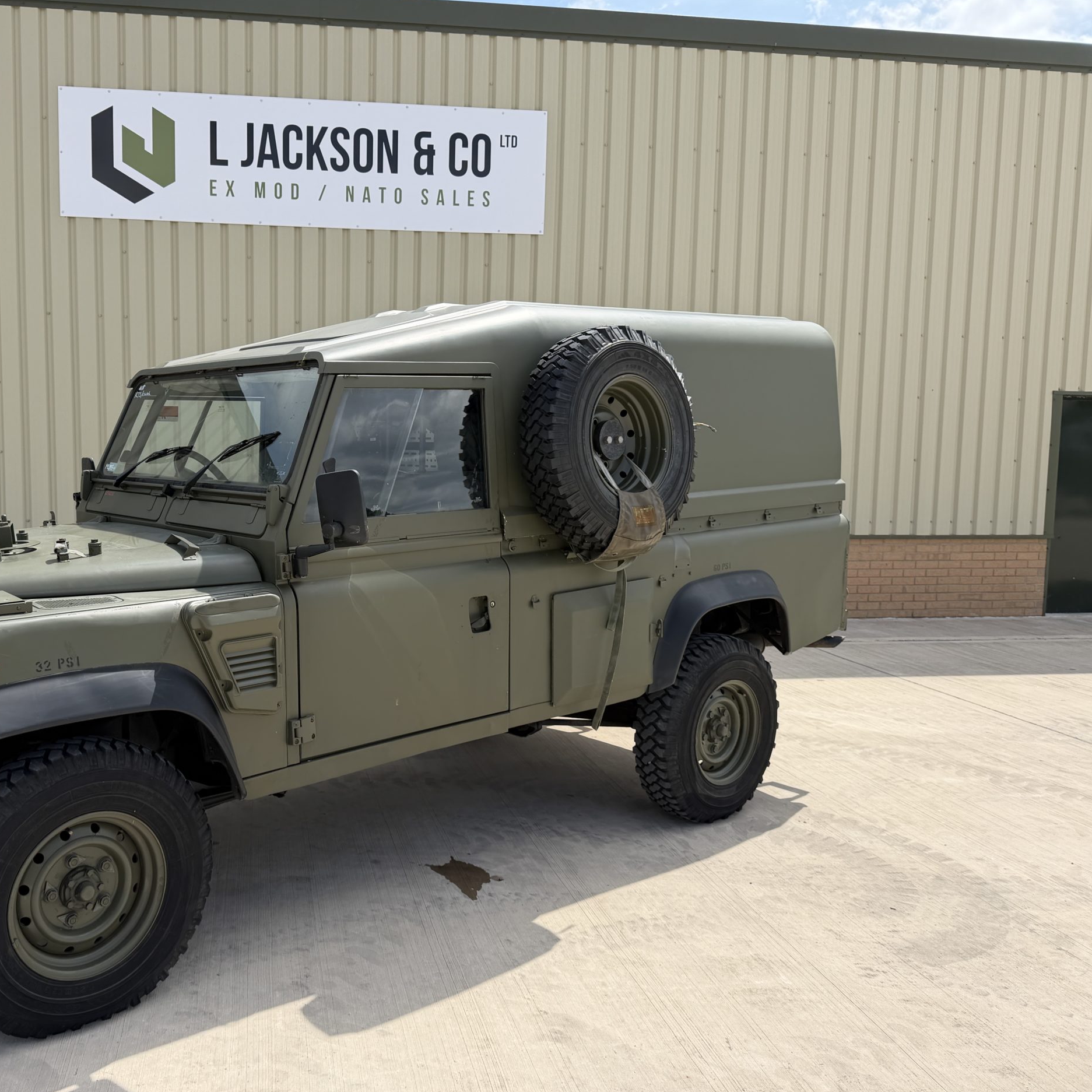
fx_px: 1035
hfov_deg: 54.3
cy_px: 547
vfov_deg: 55.6
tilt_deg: -5.2
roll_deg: -0.3
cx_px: 347
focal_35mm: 29
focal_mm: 6.76
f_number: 1.78
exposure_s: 1/3759
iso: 80
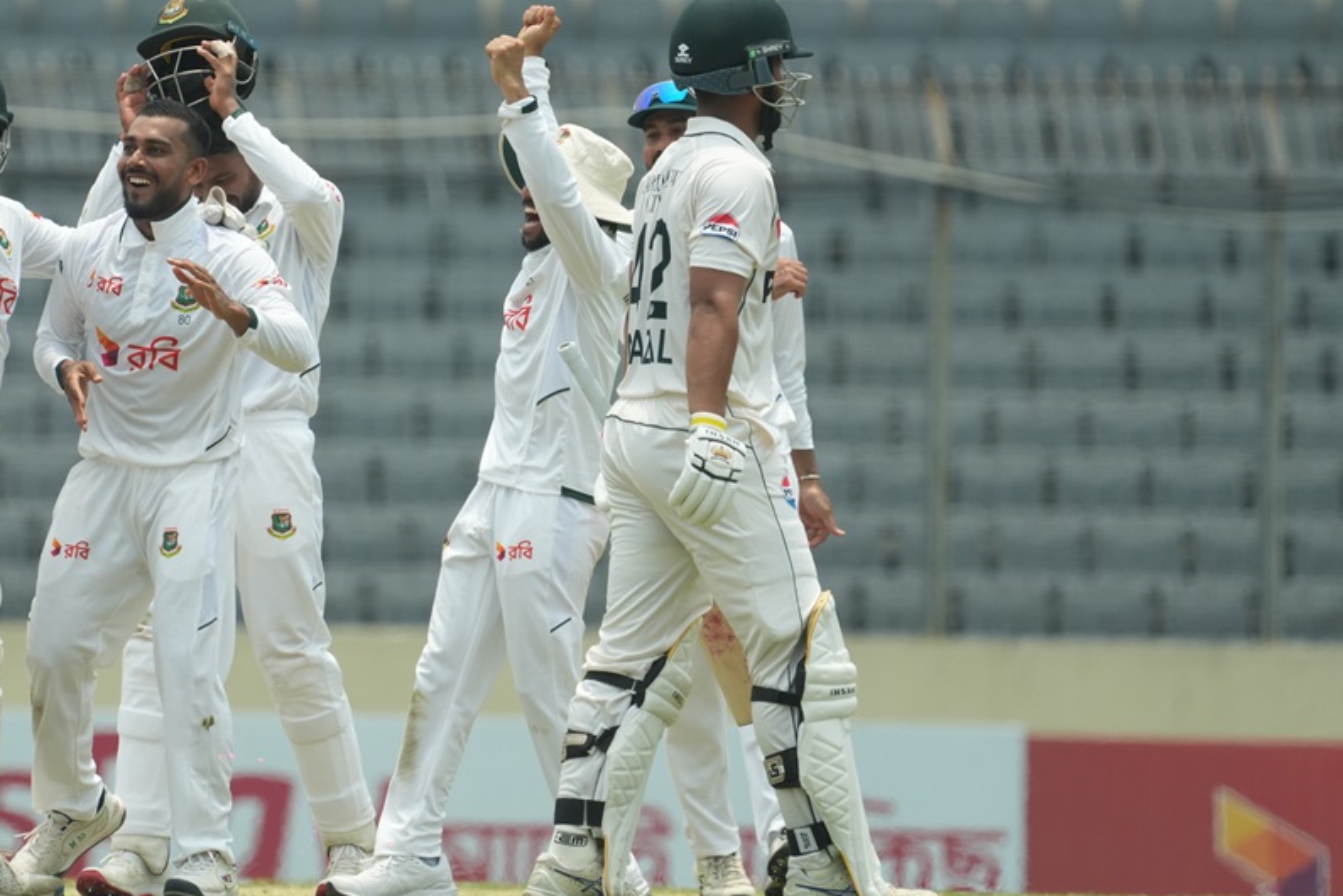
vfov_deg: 1.4
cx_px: 181
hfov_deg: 2.1
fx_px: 36706
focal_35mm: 984
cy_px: 310
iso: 500
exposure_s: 1/2000
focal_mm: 559
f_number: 6.3
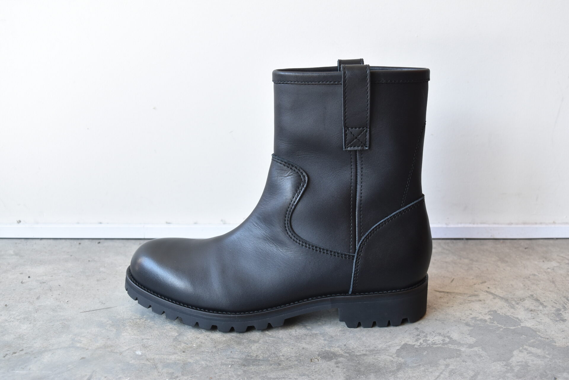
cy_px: 190
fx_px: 617
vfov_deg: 34.3
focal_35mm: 39
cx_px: 284
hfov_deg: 49.5
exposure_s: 1/40
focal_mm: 26
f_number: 5.6
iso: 400
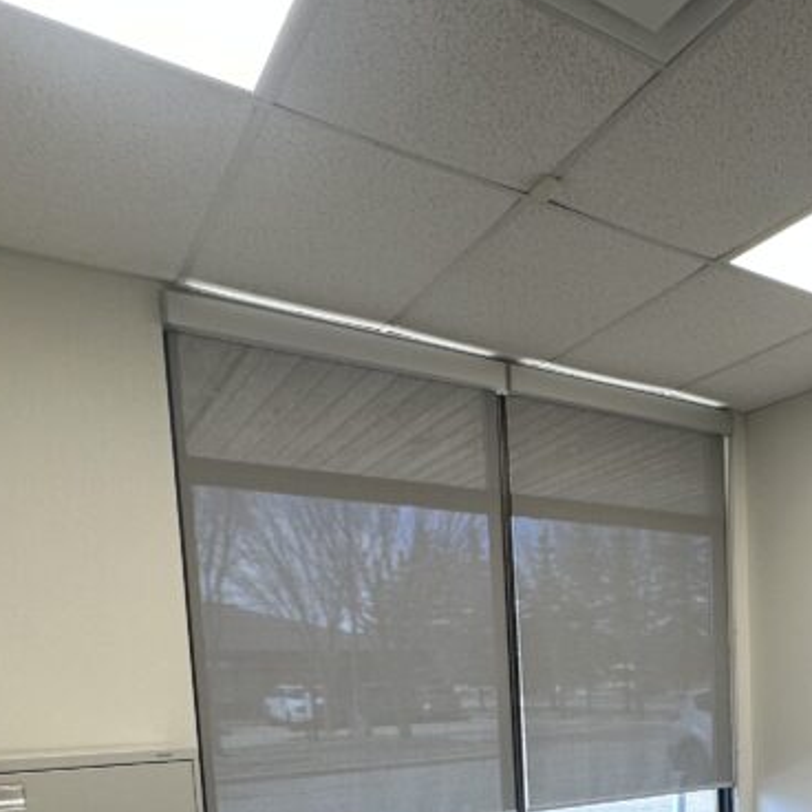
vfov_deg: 43.2
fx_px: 902
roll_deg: +1.5
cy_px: 767
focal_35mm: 34
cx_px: 737
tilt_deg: -5.9
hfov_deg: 44.0
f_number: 2.2
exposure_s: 1/120
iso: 100
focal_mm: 2.22
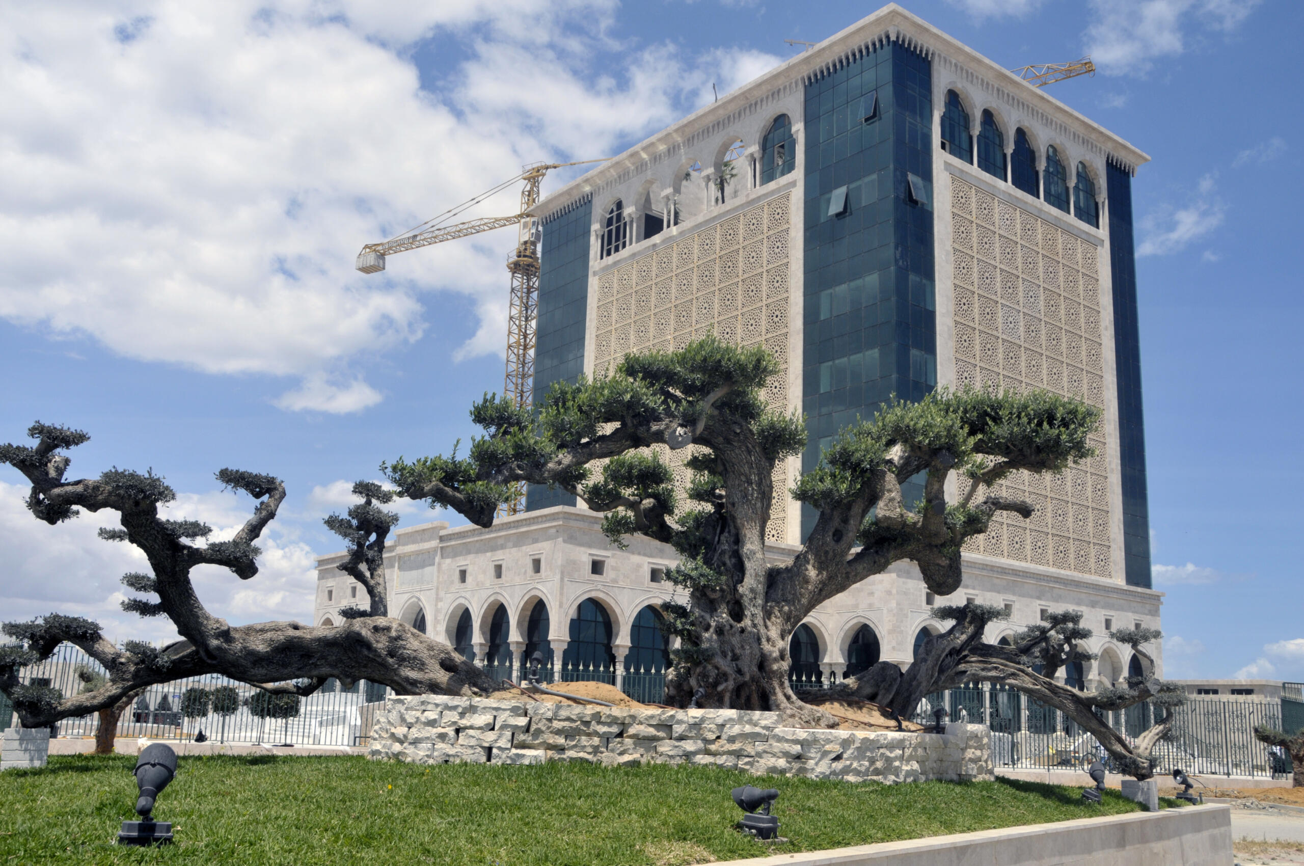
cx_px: 652
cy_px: 433
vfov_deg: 39.9
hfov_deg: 57.3
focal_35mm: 33
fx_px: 1194
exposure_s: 1/500
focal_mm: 22
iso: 250
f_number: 11
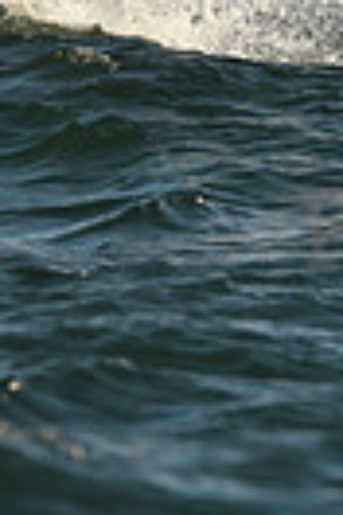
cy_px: -375
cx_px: 99
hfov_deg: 1.5
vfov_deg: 2.2
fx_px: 13204
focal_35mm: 924
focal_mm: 210
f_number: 6.3
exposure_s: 1/1600
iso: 320
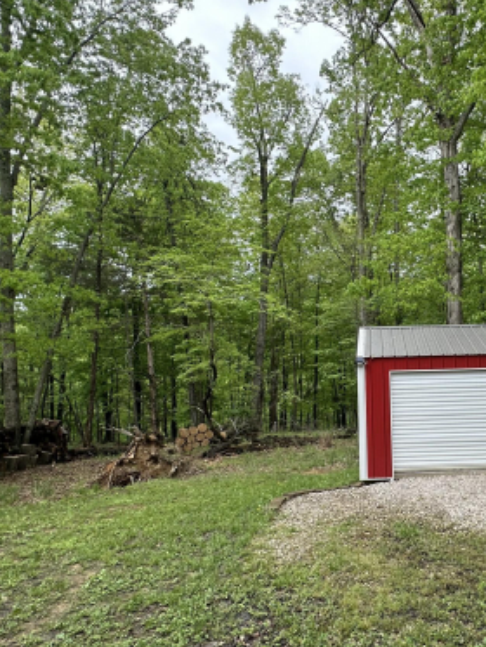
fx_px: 468
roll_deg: +1.0
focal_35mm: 25
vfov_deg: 69.4
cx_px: 383
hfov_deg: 51.7
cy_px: 312
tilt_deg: +2.4
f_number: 2.2
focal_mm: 2.22
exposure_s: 1/267
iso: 40
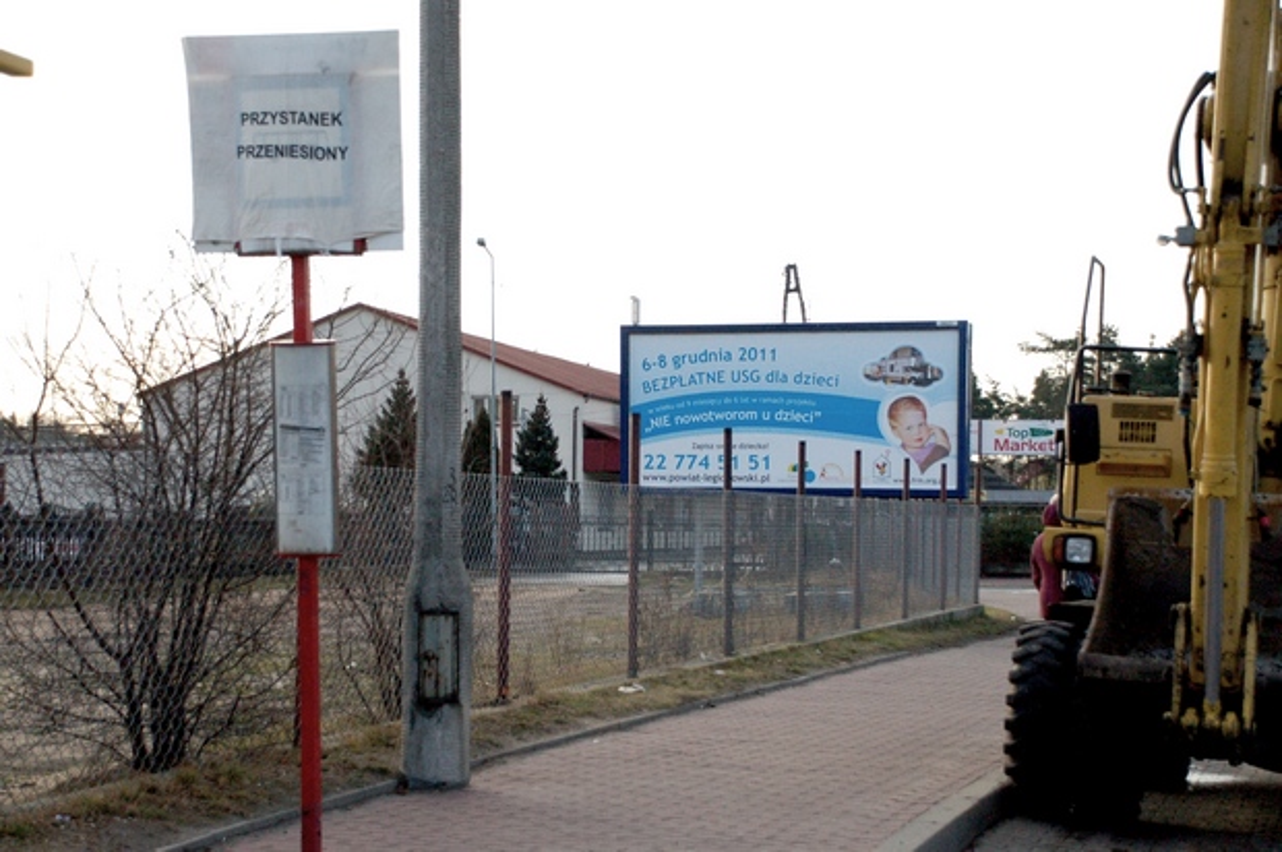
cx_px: 641
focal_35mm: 66
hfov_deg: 30.5
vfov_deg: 20.6
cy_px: 426
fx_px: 2348
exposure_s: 1/1250
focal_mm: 44
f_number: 4.8
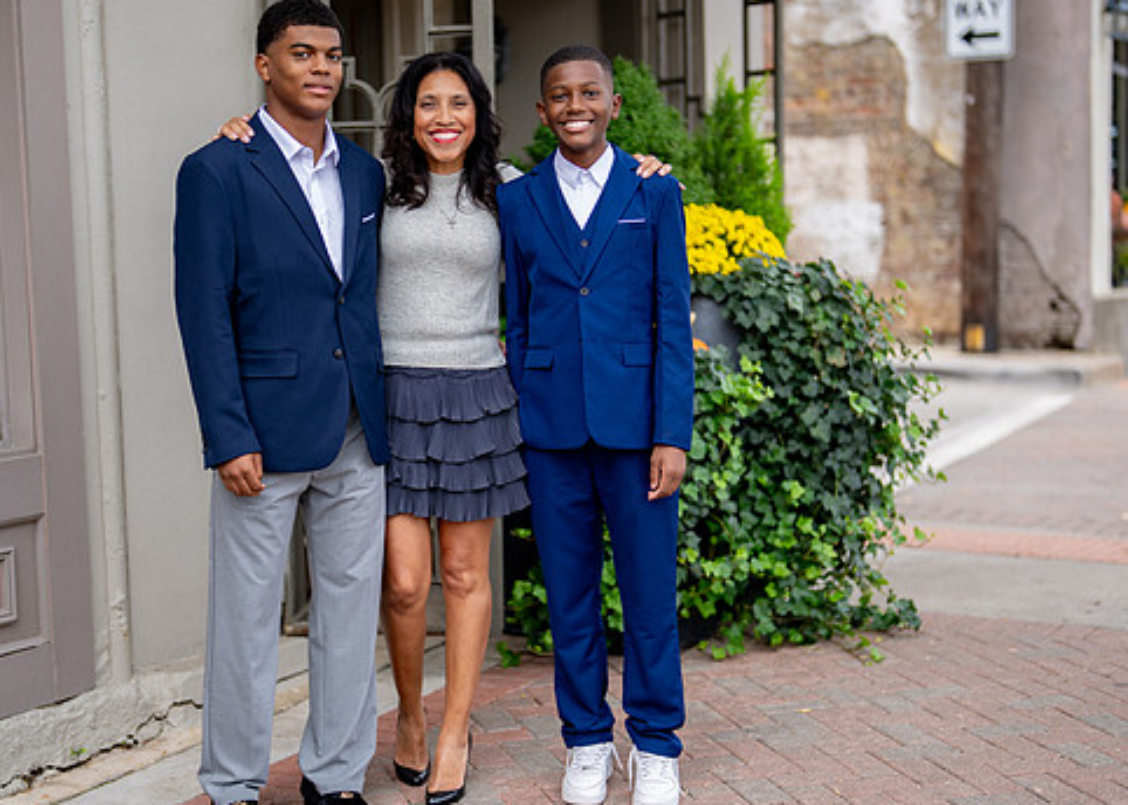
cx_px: 517
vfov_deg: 21.9
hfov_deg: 30.3
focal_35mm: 65
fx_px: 2082
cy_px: 420
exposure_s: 1/2000
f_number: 1.2
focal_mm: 50
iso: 100
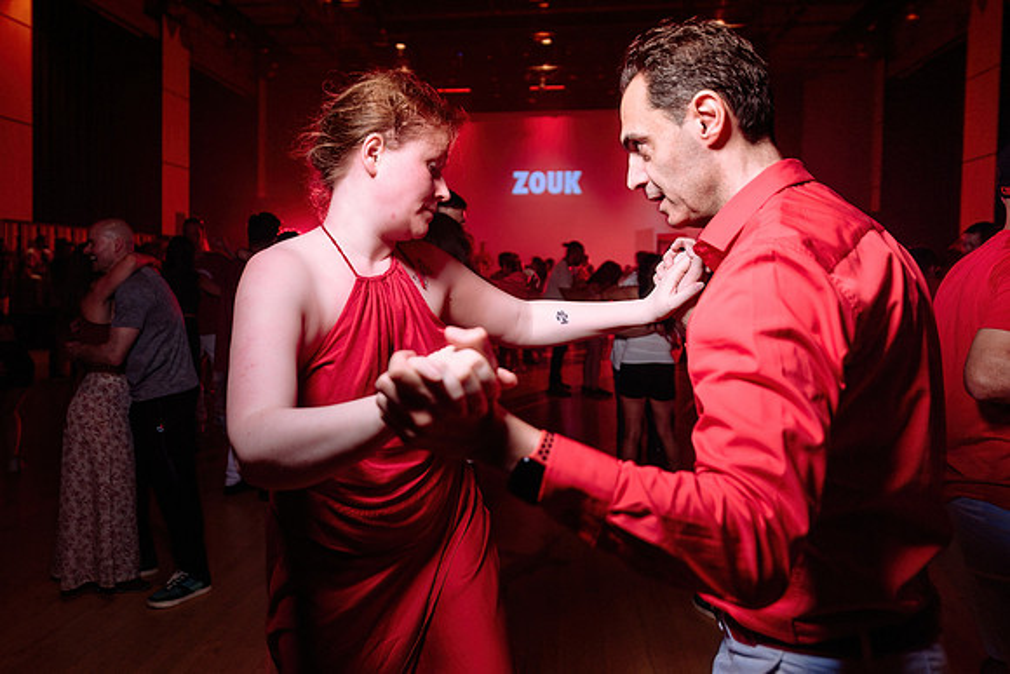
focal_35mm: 28
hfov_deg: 65.5
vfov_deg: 46.6
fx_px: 781
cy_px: 294
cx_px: 433
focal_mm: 24
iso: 800
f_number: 2.8
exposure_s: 1/60
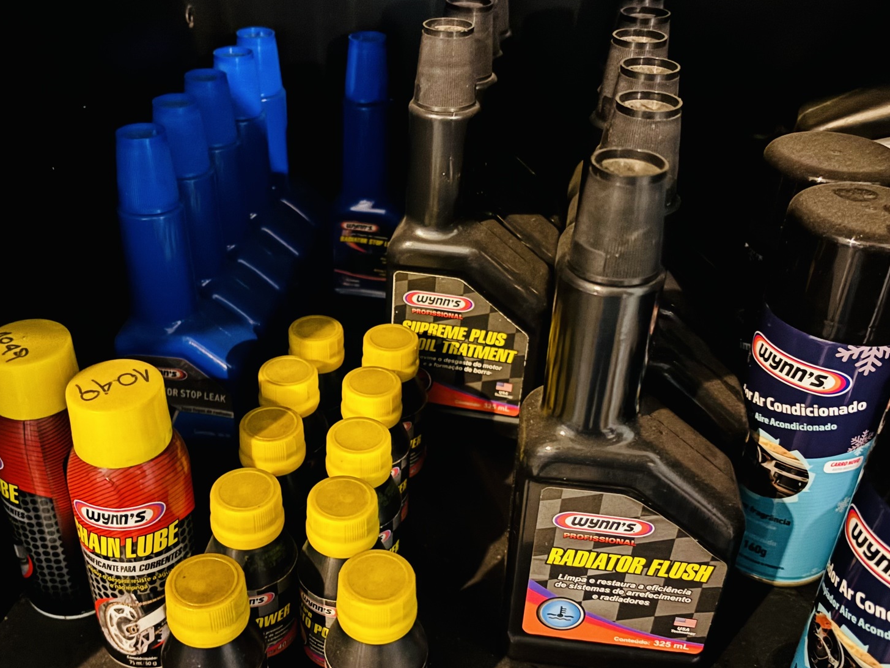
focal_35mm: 36
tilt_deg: -30.9
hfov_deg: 51.1
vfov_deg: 39.6
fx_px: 926
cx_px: 372
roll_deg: -0.6
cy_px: 351
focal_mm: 5.96
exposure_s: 1/9
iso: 1250
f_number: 1.6
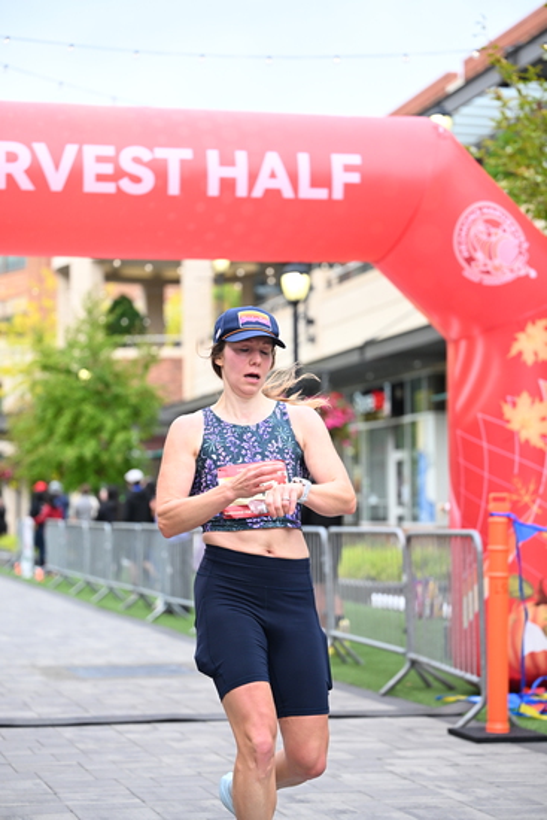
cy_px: 410
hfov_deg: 17.7
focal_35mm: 77
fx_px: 1754
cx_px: 274
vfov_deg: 26.3
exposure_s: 1/1600
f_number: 2.8
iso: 1000
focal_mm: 77
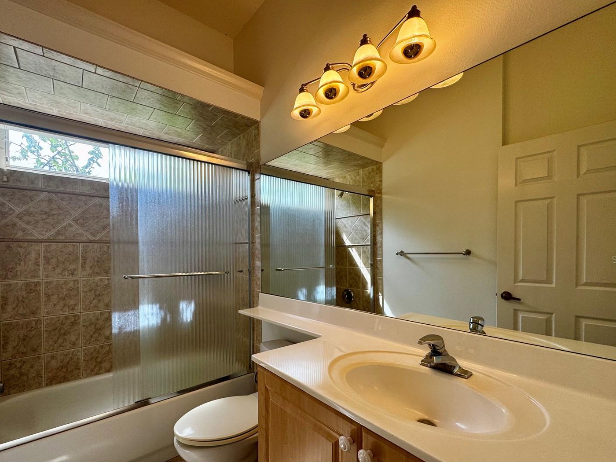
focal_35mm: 16
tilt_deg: -0.7
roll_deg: +0.5
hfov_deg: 94.5
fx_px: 285
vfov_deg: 77.8
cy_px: 259
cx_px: 301
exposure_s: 1/120
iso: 80
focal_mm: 2.22
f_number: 2.2
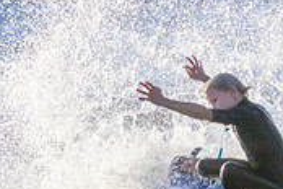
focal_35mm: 3657
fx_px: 28746
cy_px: 205
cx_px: 335
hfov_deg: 0.6
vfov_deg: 0.4
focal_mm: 800
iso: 1400
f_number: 11
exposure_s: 1/2000
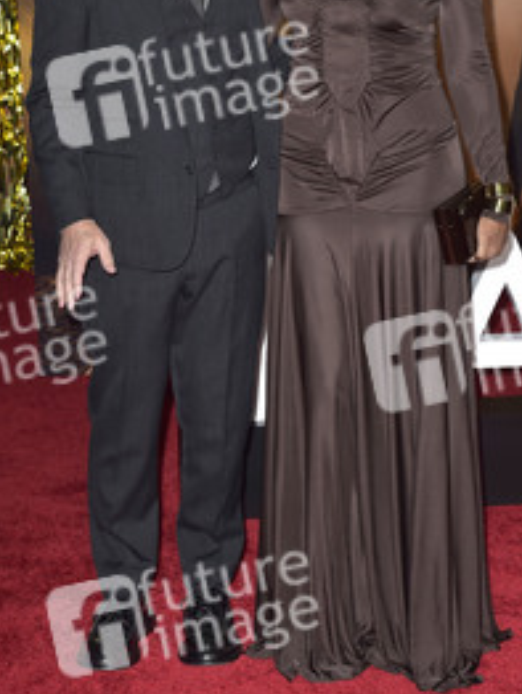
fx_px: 1827
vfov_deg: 21.4
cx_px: 261
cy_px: 217
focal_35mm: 91
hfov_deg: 16.3
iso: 640
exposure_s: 1/250
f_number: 6.3
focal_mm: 62
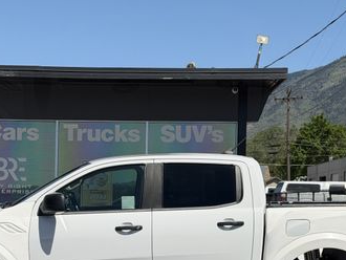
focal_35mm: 93
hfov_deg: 21.1
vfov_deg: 15.7
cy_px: 233
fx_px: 930
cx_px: 156
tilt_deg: -1.4
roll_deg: -0.9
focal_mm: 6.76
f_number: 1.78
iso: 64
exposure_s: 1/3891
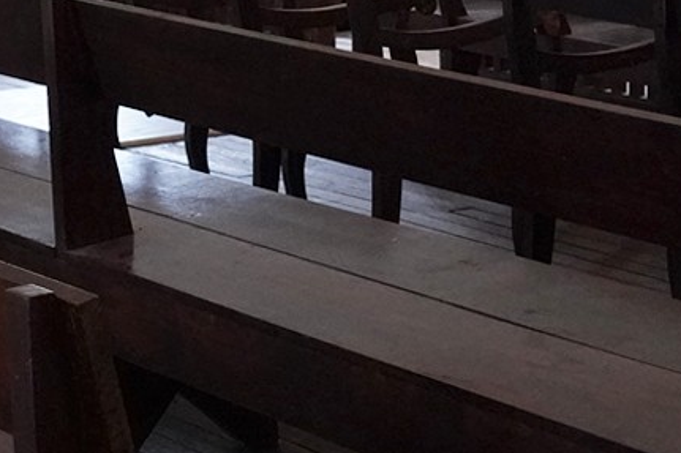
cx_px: 716
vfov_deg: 10.5
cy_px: 128
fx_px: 2458
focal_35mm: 130
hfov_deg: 15.4
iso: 8000
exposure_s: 1/100
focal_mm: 28
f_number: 5.6
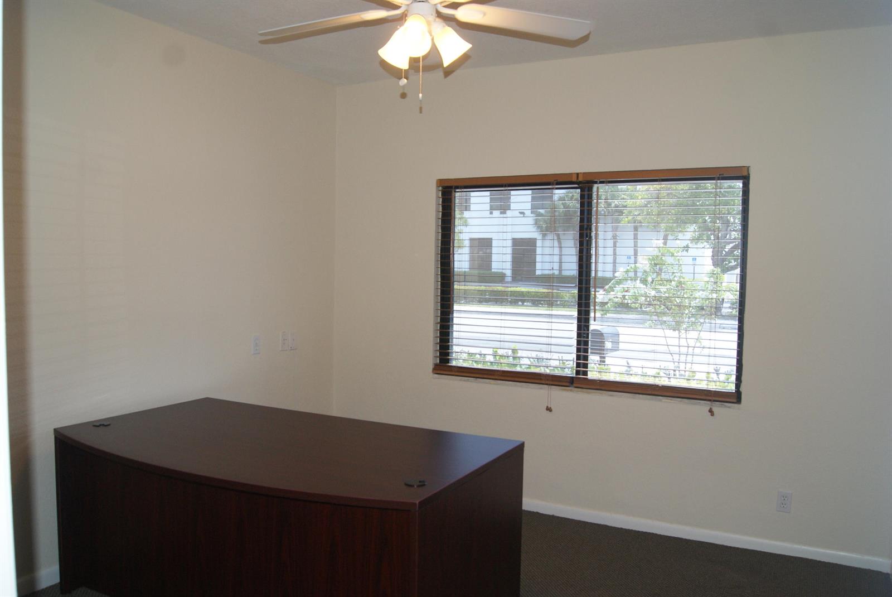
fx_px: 670
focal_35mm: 27
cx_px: 446
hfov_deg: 67.3
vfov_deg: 48.0
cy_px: 298
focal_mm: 18
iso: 400
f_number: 5.6
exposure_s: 1/80
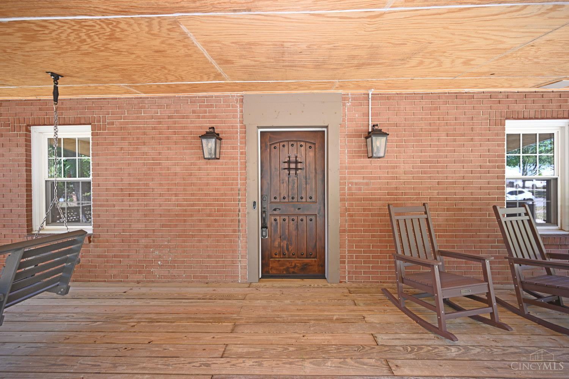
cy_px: 190
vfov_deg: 81.2
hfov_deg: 104.3
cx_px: 284
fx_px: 221
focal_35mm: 14
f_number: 4
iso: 220
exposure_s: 1/60
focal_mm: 14
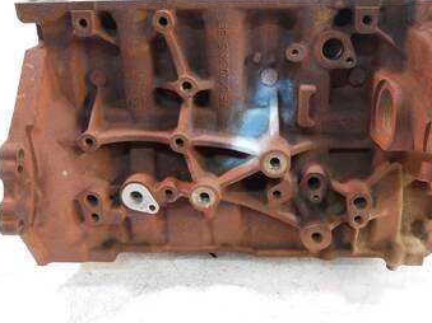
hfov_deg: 53.9
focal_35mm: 34
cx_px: 238
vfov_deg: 41.8
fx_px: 424
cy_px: 155
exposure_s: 1/60
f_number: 3.5
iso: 2000
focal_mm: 12
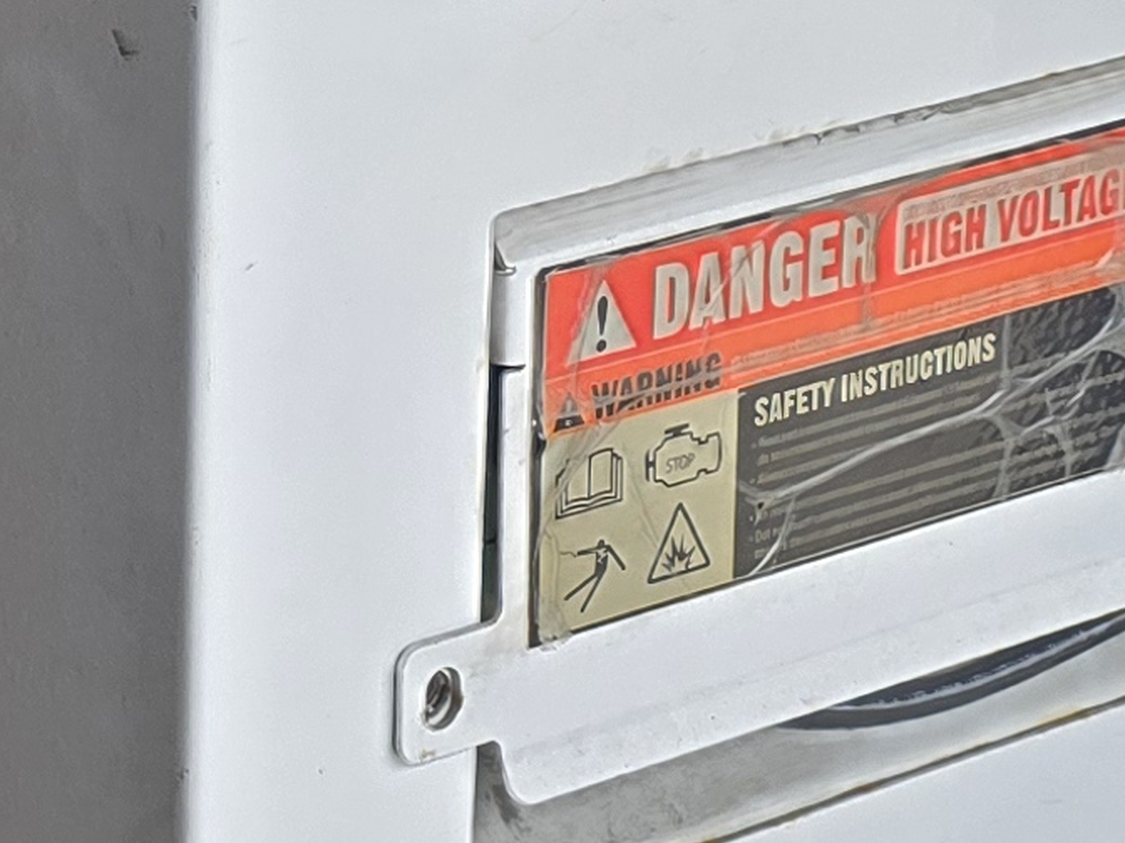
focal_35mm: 137
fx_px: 4452
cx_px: -524
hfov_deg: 13.6
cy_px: -97
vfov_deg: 10.7
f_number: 1.7
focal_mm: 6.3
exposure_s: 1/180
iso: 64
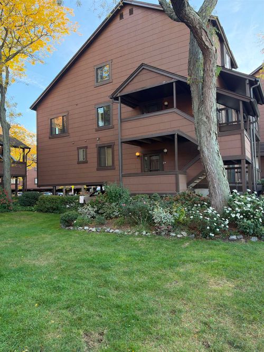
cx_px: 132
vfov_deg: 71.6
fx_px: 244
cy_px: 176
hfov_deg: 56.8
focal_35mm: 24
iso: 200
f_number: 1.8
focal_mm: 6.93
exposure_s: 1/231
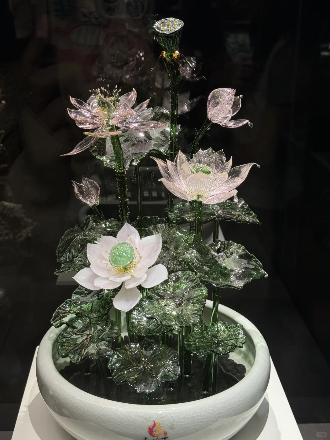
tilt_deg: -17.8
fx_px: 610
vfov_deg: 39.7
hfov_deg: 30.3
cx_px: 165
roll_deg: -0.6
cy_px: 220
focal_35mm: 48
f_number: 1.78
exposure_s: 1/50
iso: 100
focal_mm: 6.76
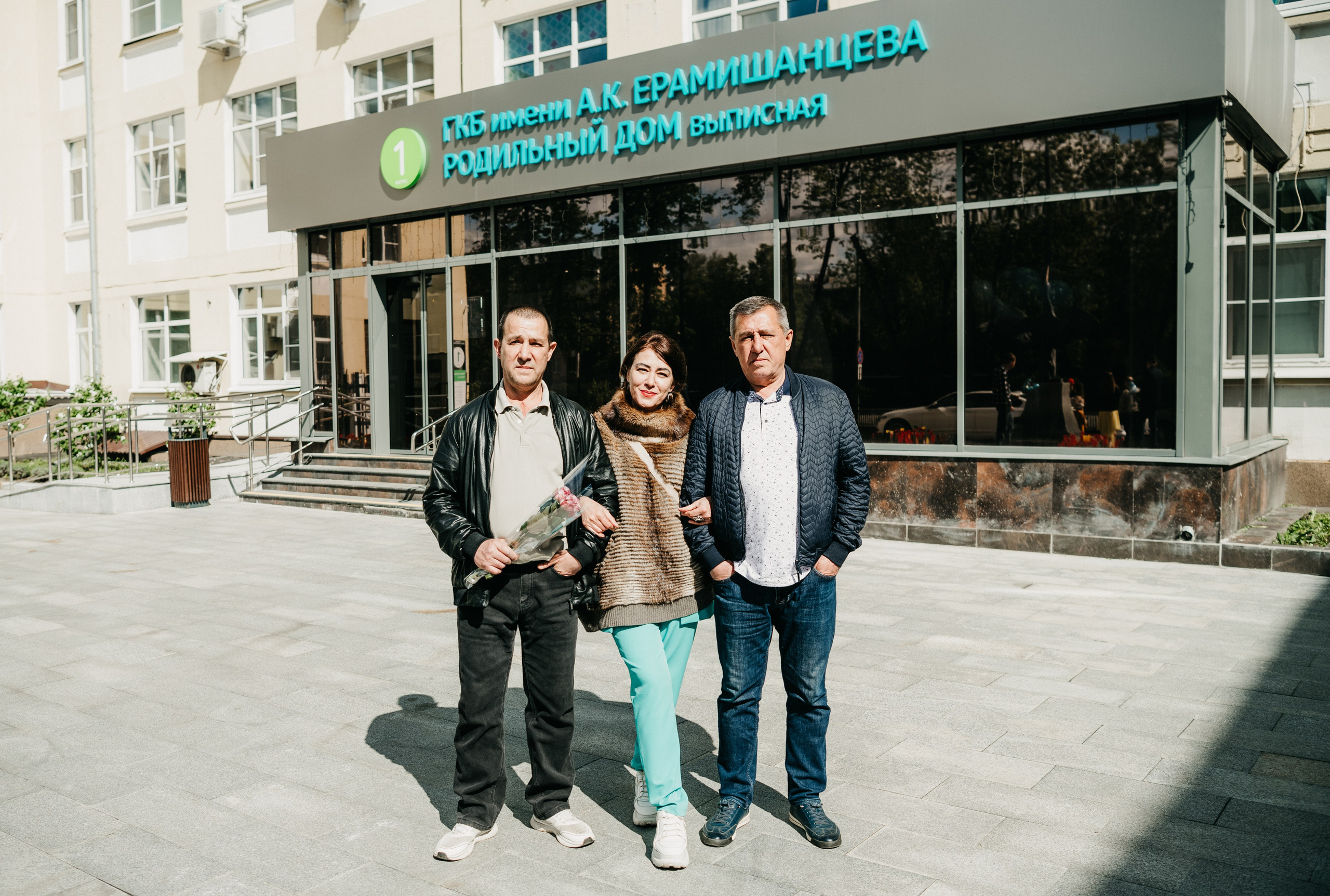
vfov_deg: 40.4
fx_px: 1217
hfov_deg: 57.1
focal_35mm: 33
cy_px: 457
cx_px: 587
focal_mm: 29
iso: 100
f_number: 3.5
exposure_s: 1/800
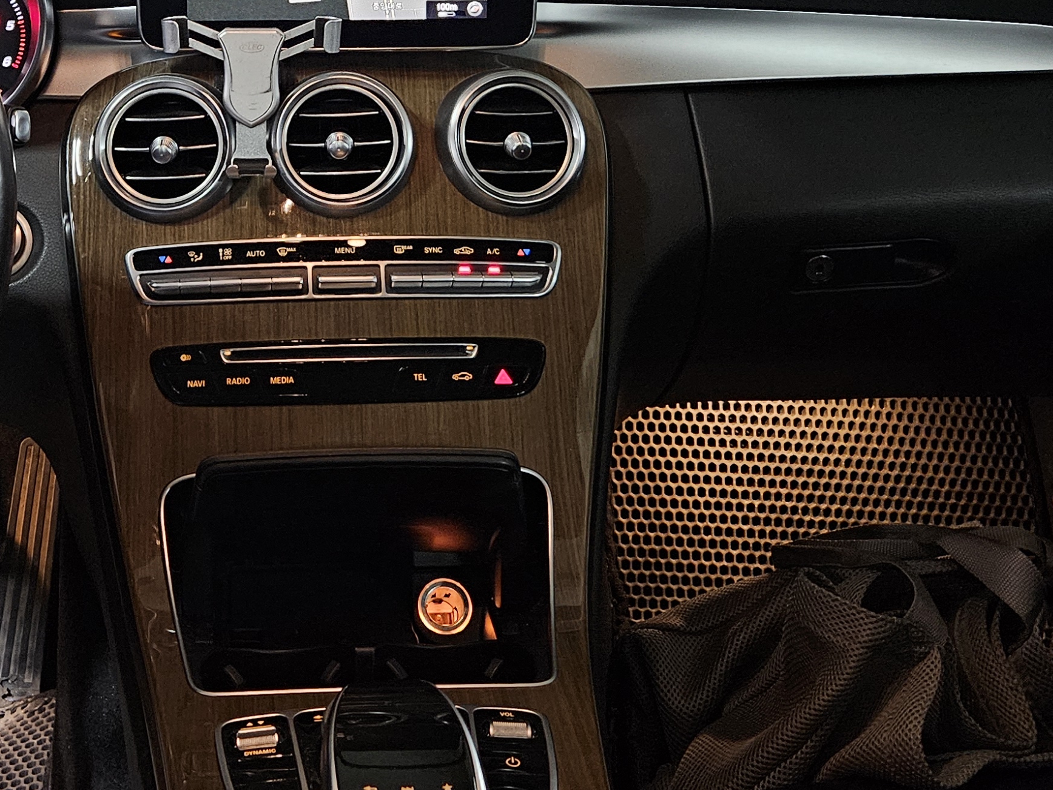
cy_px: 35
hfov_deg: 35.6
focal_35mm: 53
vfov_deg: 26.3
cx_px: 300
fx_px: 1612
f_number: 1.8
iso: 500
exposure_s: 1/24
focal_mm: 5.4
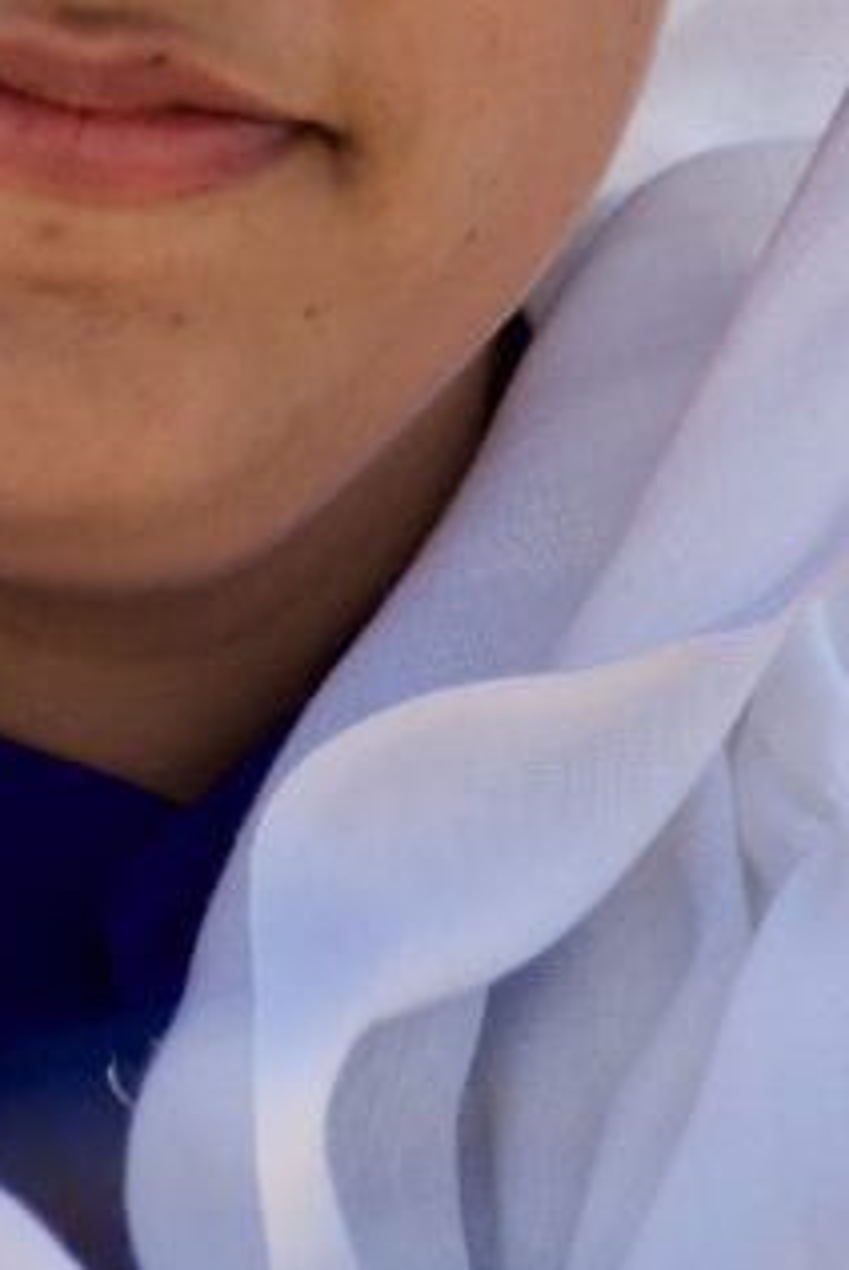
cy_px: -296
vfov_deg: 3.3
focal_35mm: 629
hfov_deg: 2.2
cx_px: 166
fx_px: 22201
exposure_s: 1/640
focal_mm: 130
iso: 200
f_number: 6
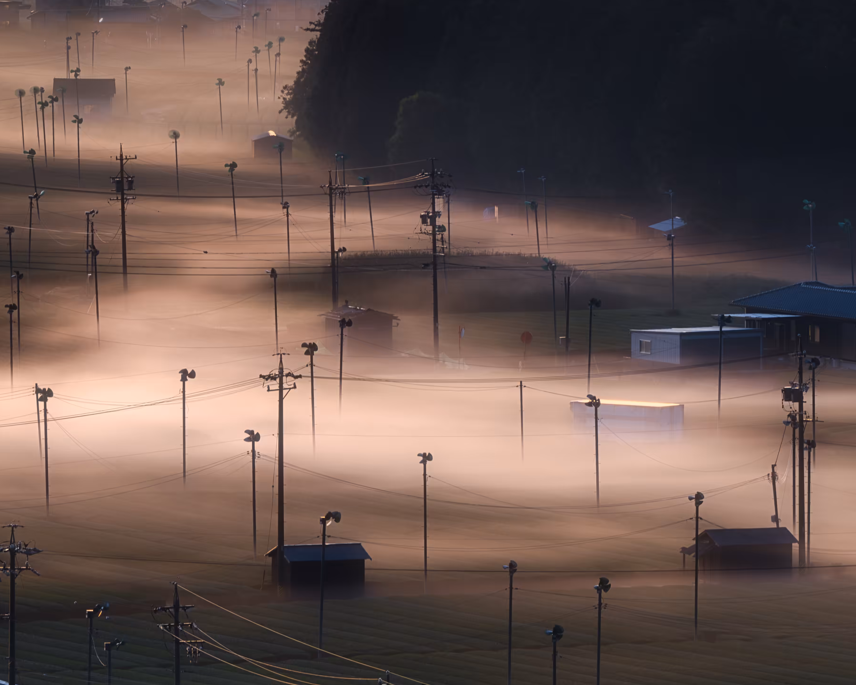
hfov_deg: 4.1
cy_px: 468
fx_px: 11832
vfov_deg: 3.3
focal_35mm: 467
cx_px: 514
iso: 31
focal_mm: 250
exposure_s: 8
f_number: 14
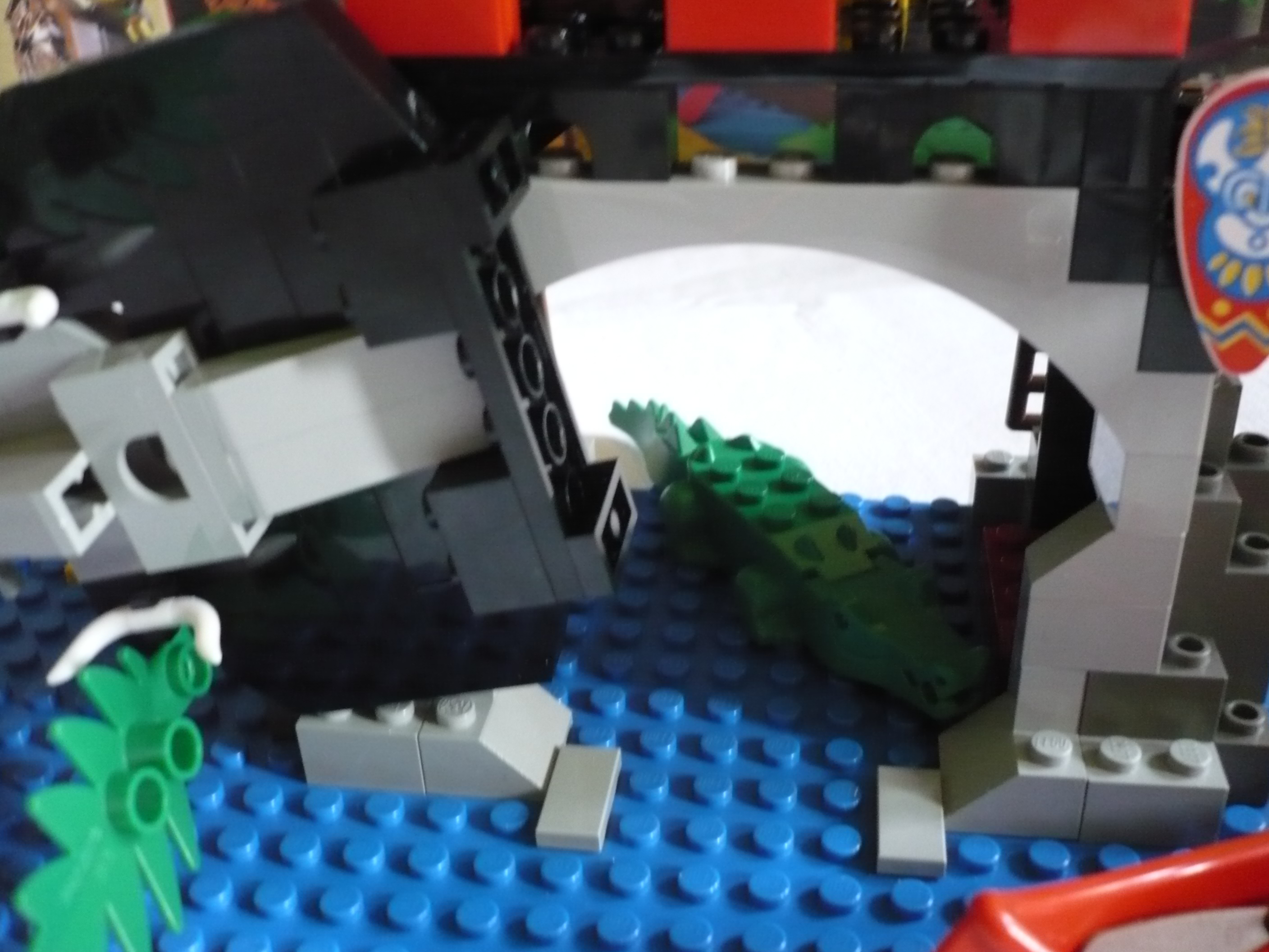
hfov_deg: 52.6
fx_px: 1283
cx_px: 634
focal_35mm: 35
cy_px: 476
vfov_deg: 40.7
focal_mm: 5.8
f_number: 2.8
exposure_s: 1/13
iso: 400
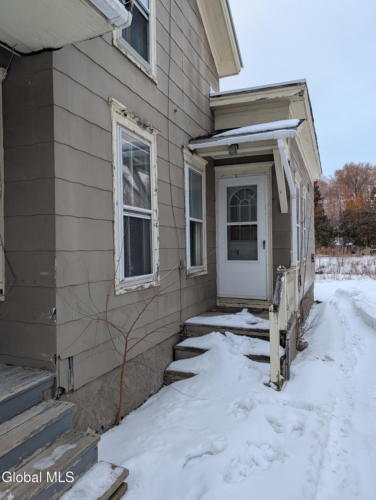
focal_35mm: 24
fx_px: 347
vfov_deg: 71.5
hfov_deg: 56.9
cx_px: 188
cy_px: 250
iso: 187
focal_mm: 6.9
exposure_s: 1/560
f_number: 1.68
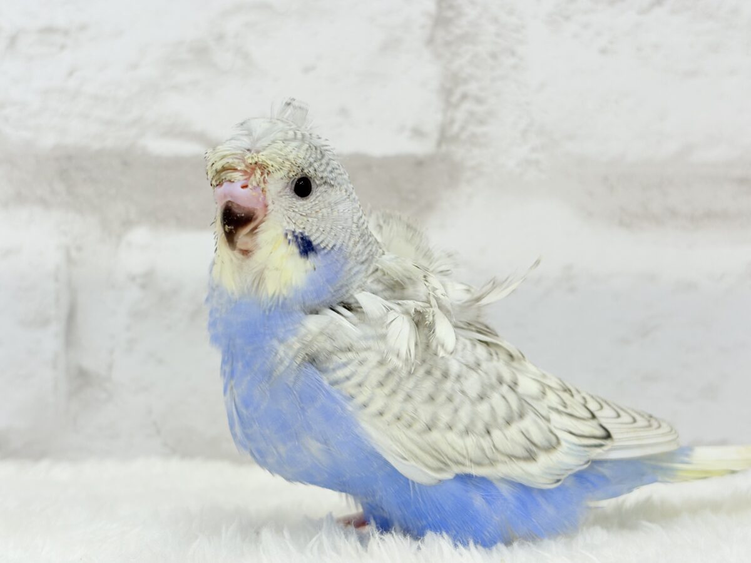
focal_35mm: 52
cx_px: 376
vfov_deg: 28.0
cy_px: 282
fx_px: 1128
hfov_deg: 36.8
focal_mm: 5.96
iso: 80
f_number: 1.6
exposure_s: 1/100
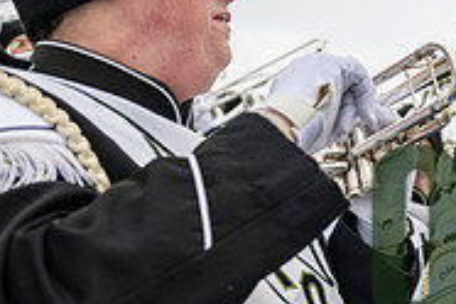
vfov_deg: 18.0
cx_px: 557
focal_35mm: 75
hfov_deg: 24.3
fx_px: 950
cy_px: 261
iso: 160
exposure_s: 1/500
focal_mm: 24
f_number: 2.8
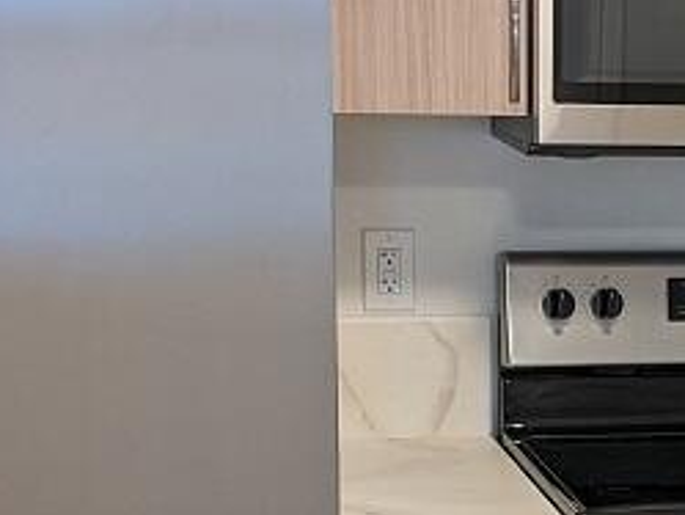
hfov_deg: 16.4
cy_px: 487
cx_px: 707
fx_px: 2316
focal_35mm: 117
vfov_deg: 12.6
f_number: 1.8
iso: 91
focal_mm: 4.44
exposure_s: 1/24
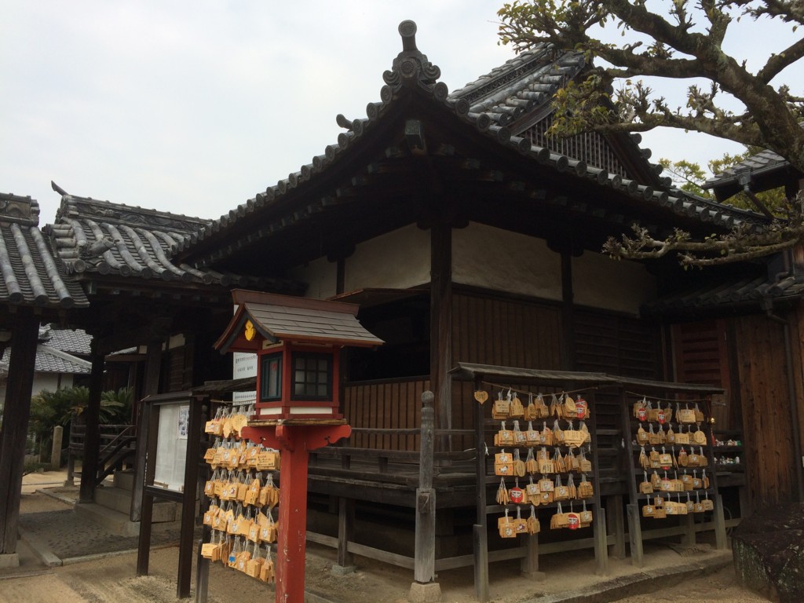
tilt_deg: +10.0
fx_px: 674
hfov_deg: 61.7
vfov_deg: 48.2
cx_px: 402
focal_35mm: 29
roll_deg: +0.6
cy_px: 302
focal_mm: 4.15
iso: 32
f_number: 2.2
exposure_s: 1/1866
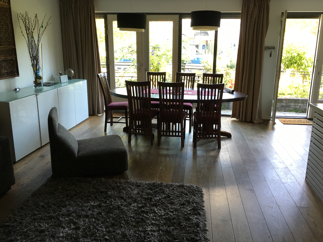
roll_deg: -0.5
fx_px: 280
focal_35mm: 30
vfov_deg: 46.8
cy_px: 117
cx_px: 166
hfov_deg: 60.0
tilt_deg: -14.1
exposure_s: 1/33
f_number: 2.2
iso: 64
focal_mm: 4.15
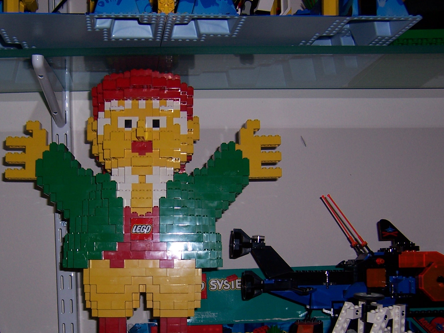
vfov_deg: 30.6
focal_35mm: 47
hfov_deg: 40.0
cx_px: 150
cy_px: 227
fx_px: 603
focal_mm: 5.5
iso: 80
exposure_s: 1/60
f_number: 2.8
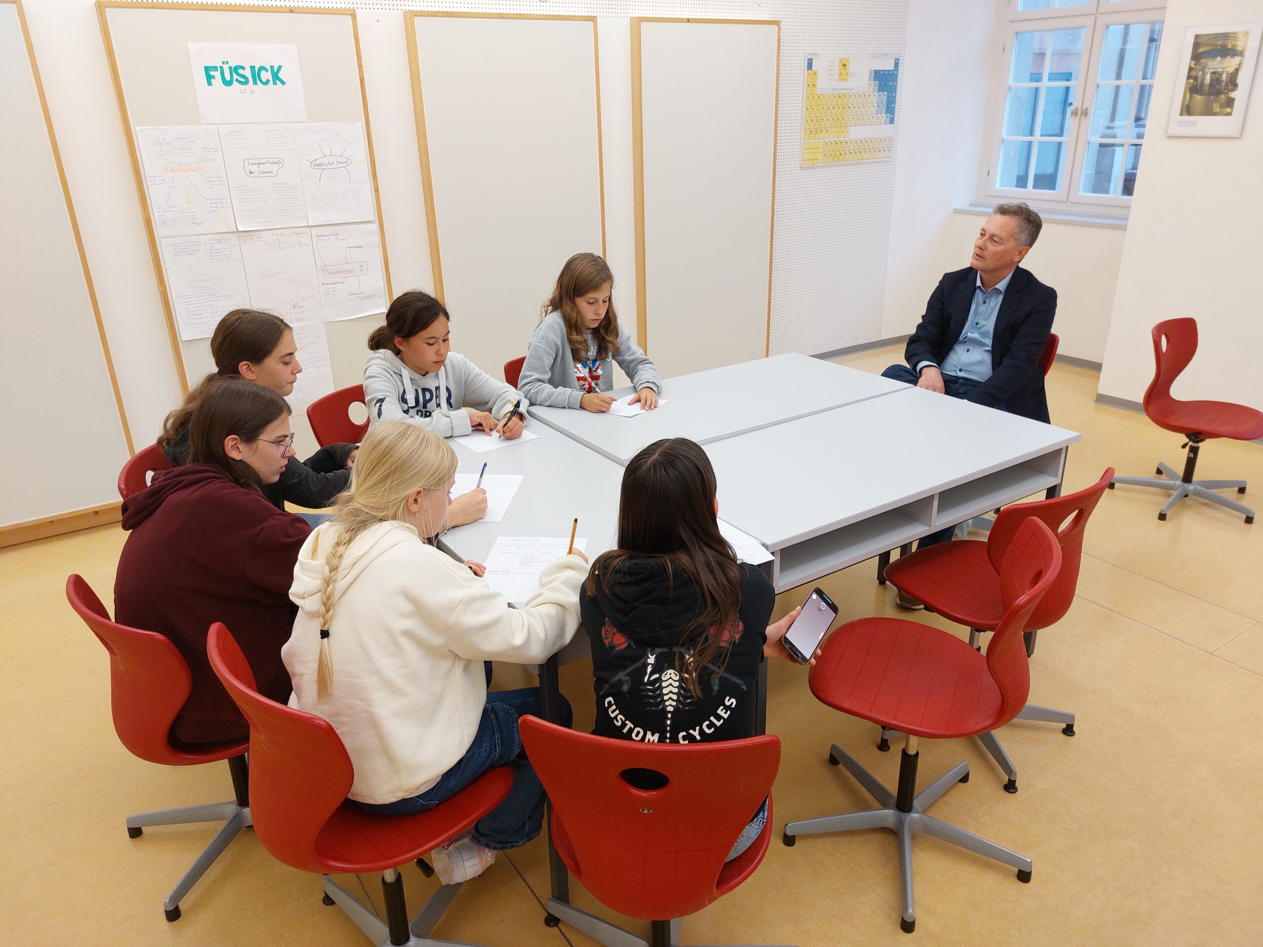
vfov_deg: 56.8
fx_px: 876
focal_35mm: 24
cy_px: 474
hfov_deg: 71.6
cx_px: 632
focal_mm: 5.23
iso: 160
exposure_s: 1/100
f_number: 1.8
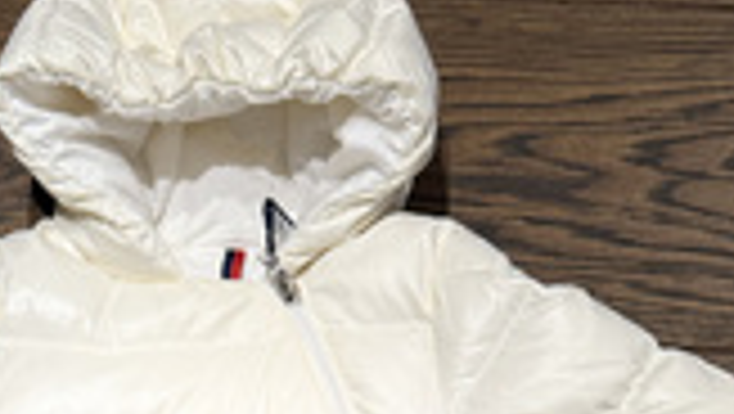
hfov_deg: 26.3
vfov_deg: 12.7
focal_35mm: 80
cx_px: 209
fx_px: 1558
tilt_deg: -83.1
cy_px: 904
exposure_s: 1/100
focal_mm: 6.76
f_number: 1.78
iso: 160
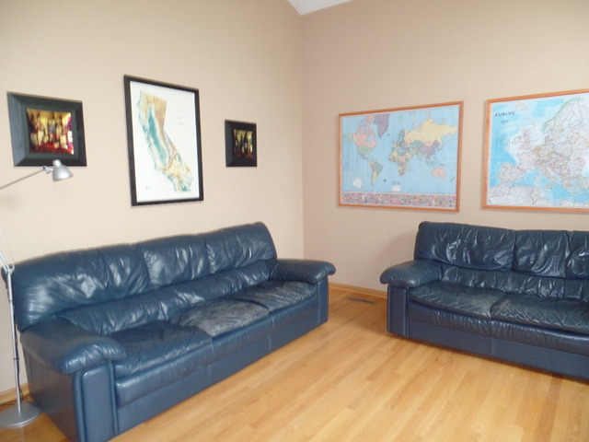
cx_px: 294
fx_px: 391
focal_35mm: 23
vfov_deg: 58.9
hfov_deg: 73.9
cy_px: 221
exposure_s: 1/30
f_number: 2.8
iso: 320
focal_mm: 4.1
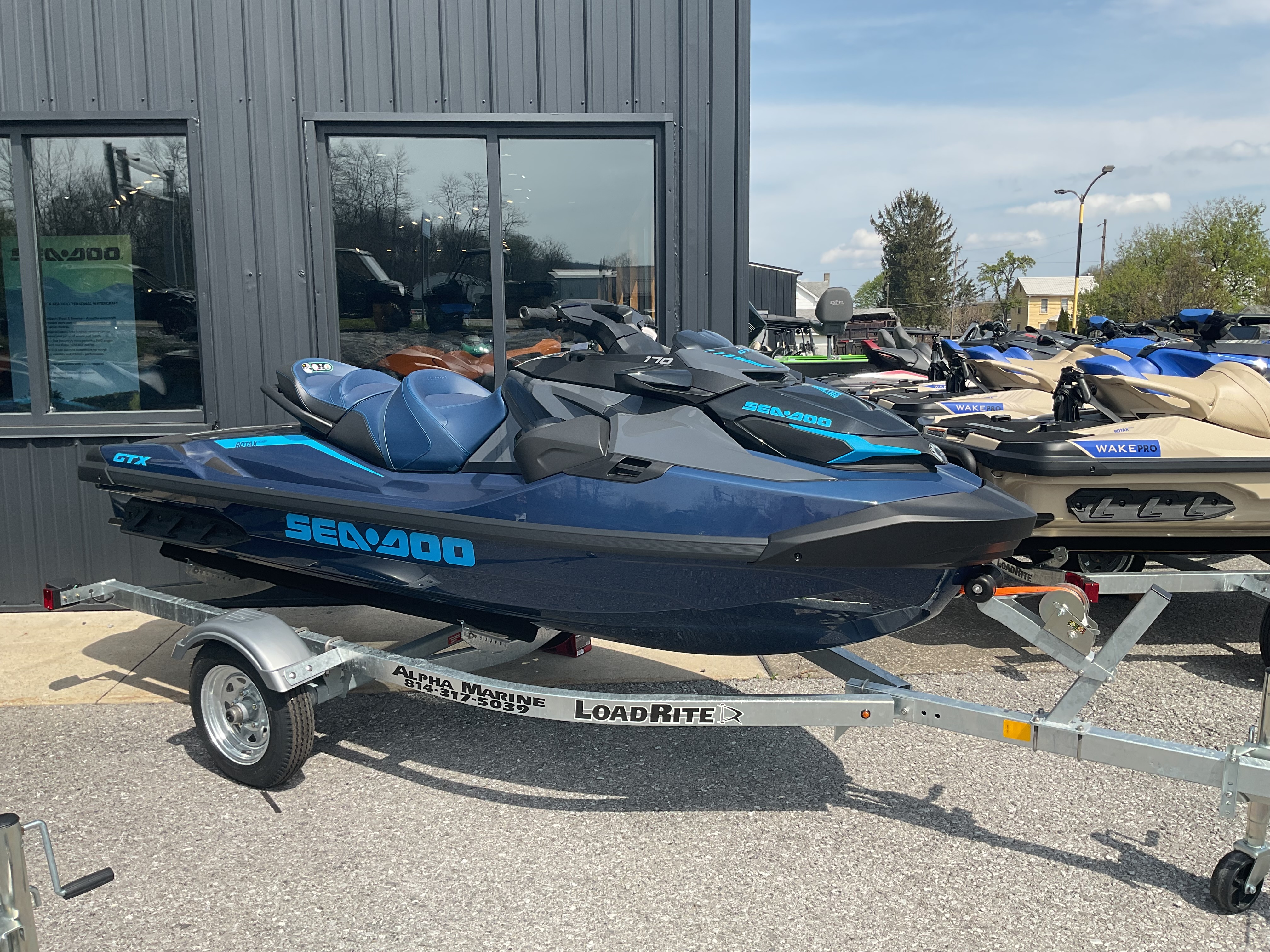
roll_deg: +0.2
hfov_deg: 61.7
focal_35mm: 29
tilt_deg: -7.9
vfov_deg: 48.2
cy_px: 476
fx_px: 1064
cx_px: 635
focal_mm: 3
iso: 16
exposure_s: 1/1626
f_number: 1.8
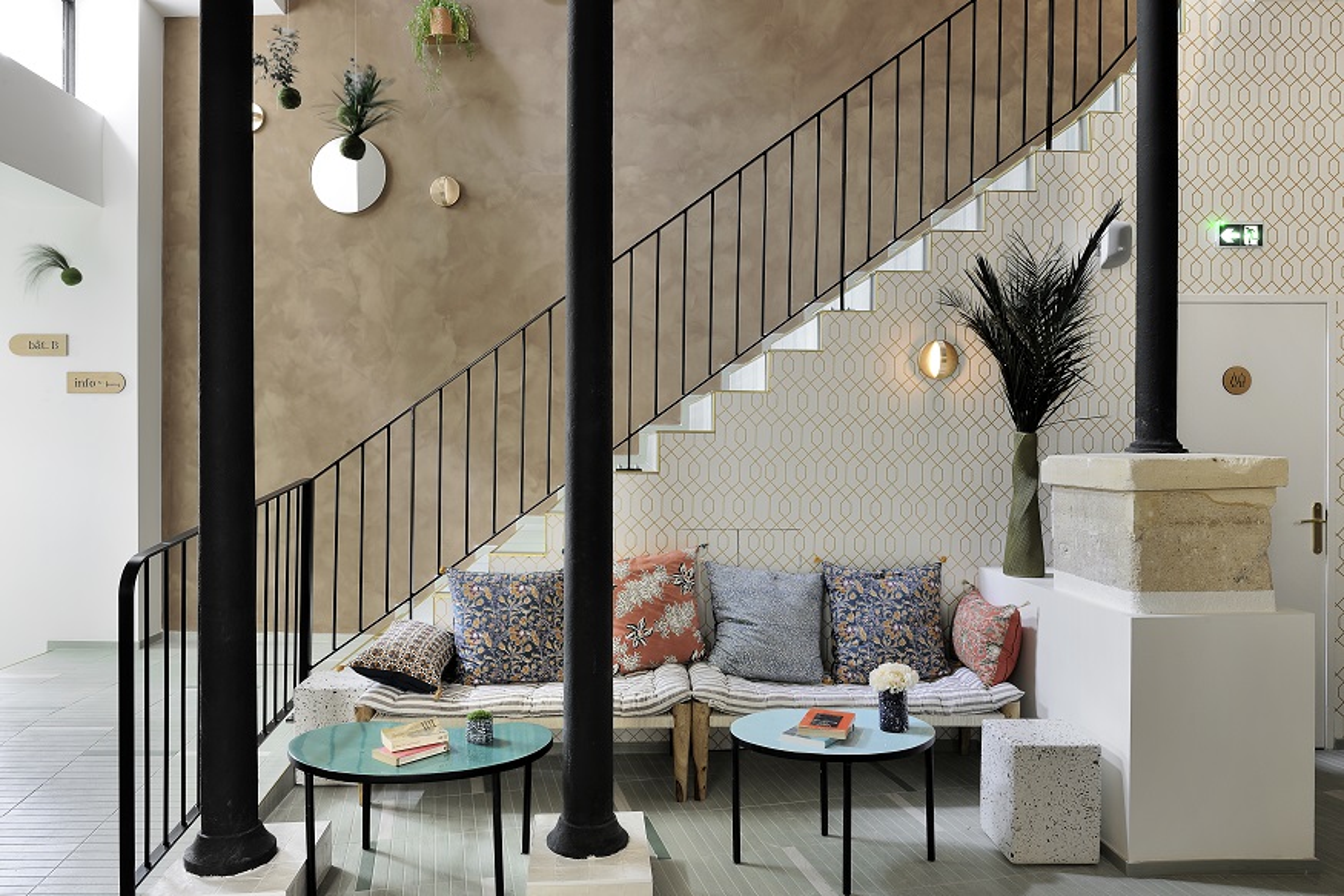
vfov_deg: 53.1
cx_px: 672
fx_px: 896
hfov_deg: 73.8
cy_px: 448
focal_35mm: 24
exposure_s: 4
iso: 100
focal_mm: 24
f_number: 13
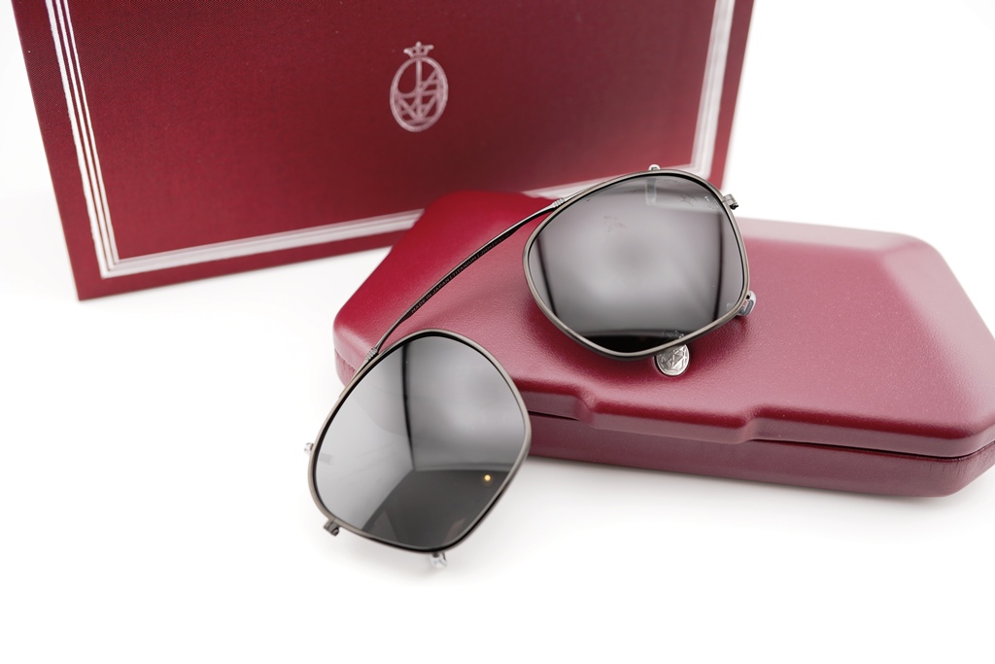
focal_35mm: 50
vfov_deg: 27.0
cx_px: 498
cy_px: 332
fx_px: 1382
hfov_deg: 39.6
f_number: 4
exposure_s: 1/80
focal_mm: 50
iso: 100
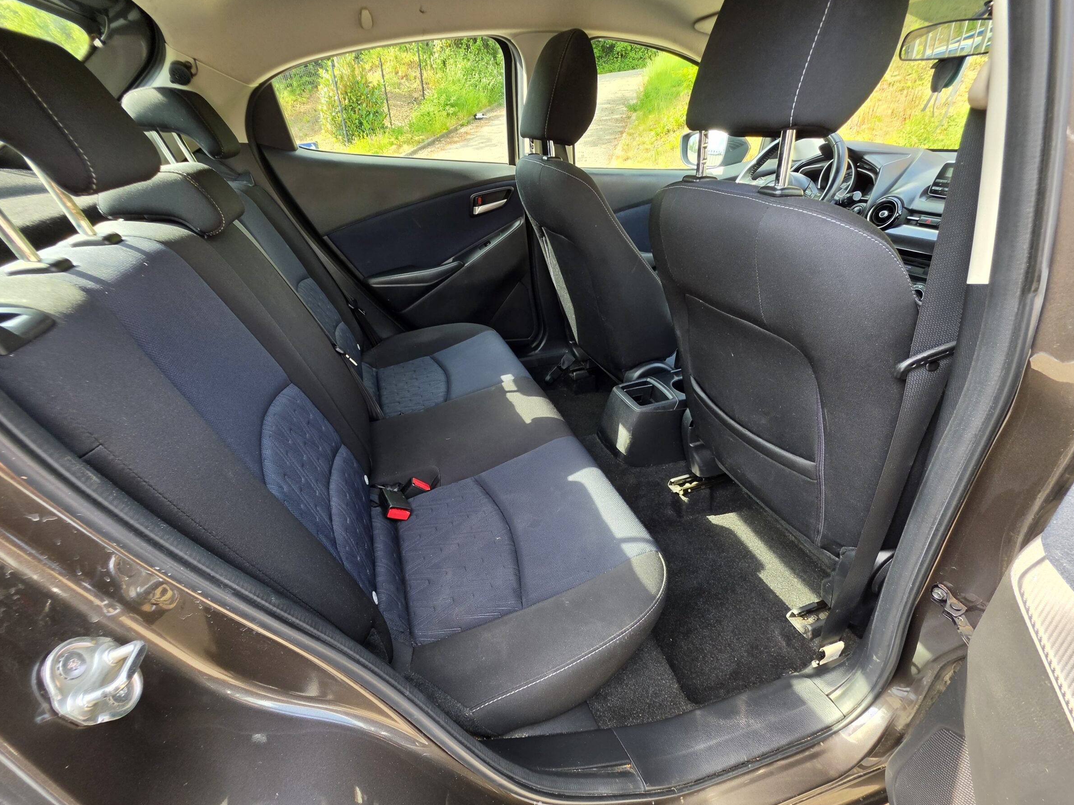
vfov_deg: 85.7
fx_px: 434
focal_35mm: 14
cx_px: 509
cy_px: 409
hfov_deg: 102.0
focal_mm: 2.2
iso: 40
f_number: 1.9
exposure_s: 1/100
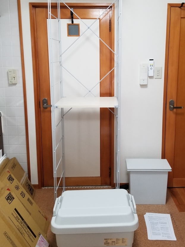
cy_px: 102
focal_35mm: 32
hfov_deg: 44.0
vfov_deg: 56.5
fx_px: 228
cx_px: 109
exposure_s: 1/40
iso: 160
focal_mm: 4.25
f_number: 1.7
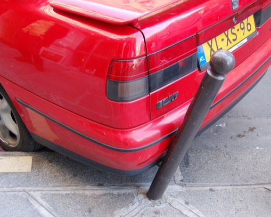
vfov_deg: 32.7
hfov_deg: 40.3
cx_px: 117
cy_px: 107
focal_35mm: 46
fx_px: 369
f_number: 4.2
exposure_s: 1/40
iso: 200
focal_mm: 26
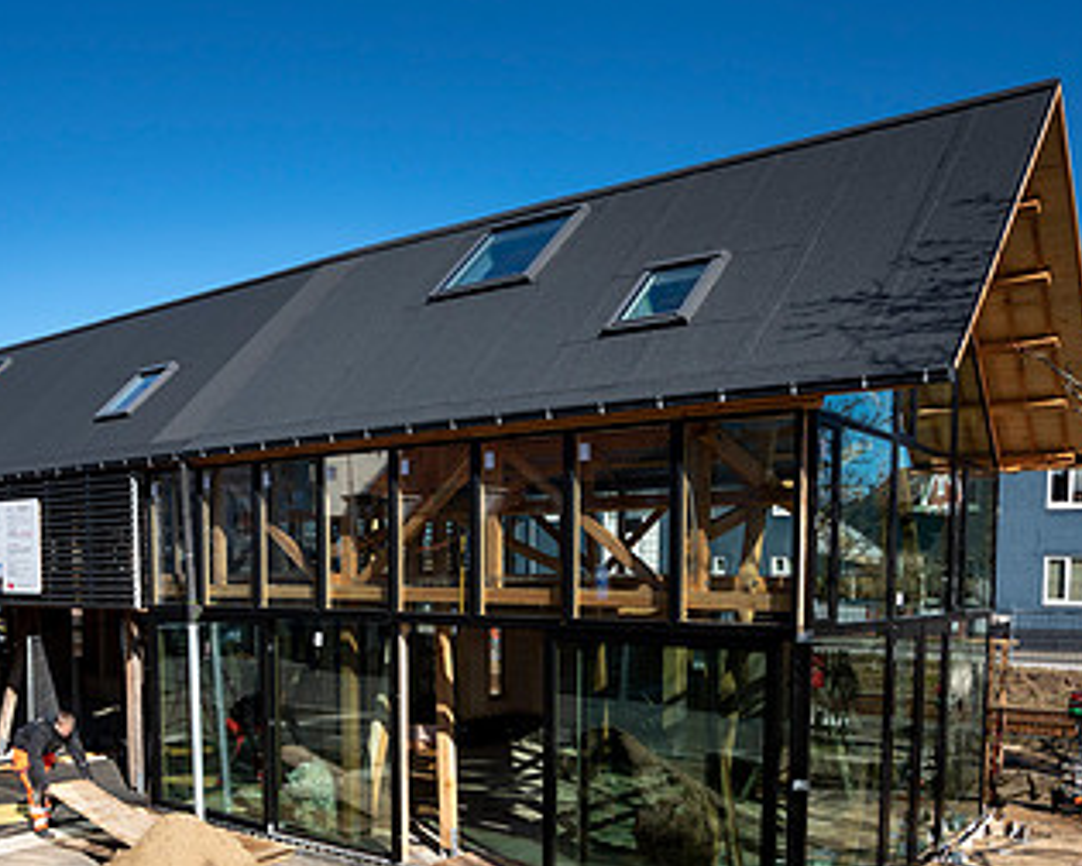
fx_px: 1057
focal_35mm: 33
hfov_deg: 54.2
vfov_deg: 43.1
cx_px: 531
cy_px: 652
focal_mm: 17
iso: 200
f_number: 9
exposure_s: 1/250
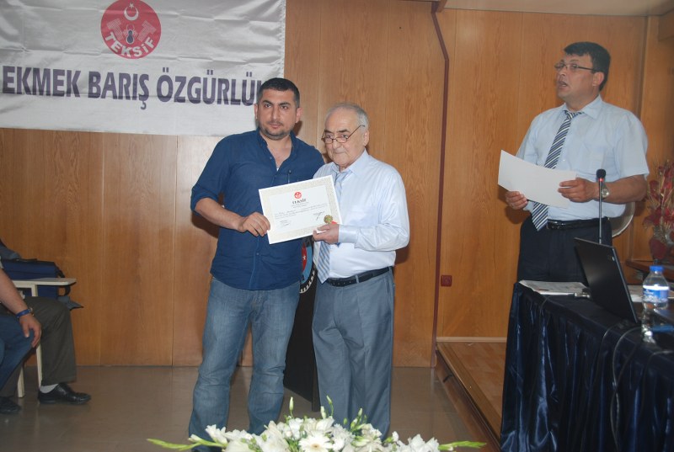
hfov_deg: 44.9
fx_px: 816
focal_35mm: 44
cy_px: 226
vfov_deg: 31.0
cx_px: 337
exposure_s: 1/60
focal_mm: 29
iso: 200
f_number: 4.2
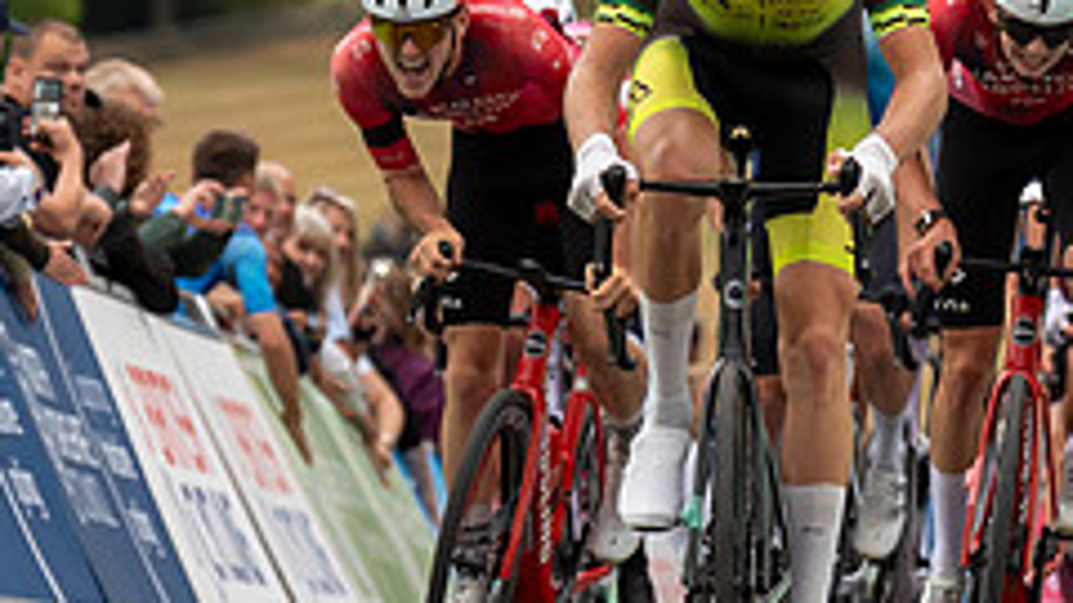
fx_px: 17270
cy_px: 186
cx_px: 800
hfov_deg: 3.6
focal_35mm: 607
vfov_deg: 2.0
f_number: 3.5
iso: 640
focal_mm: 121
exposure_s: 1/1000
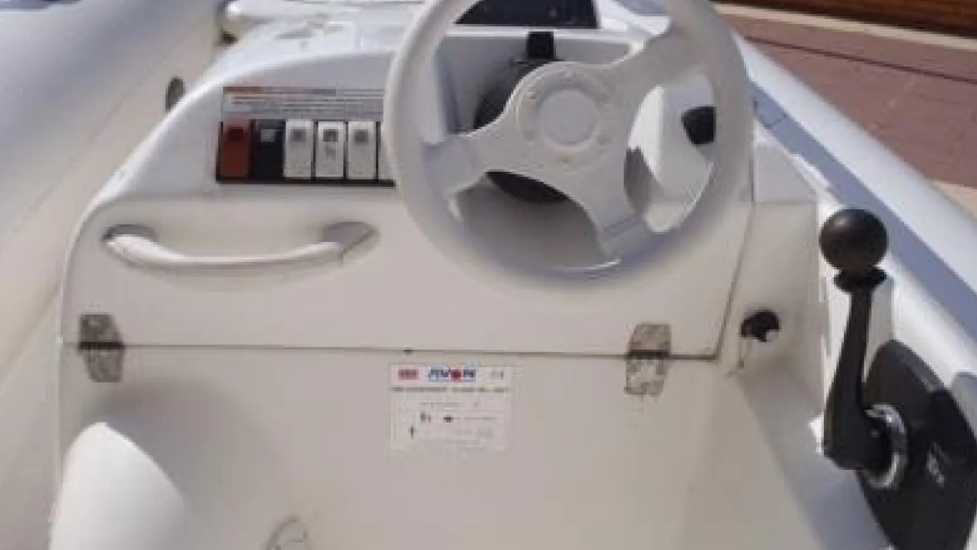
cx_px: 423
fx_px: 1036
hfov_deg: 50.3
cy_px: 182
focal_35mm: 40
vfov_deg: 29.5
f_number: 11
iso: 80
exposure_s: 1/200
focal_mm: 5.72
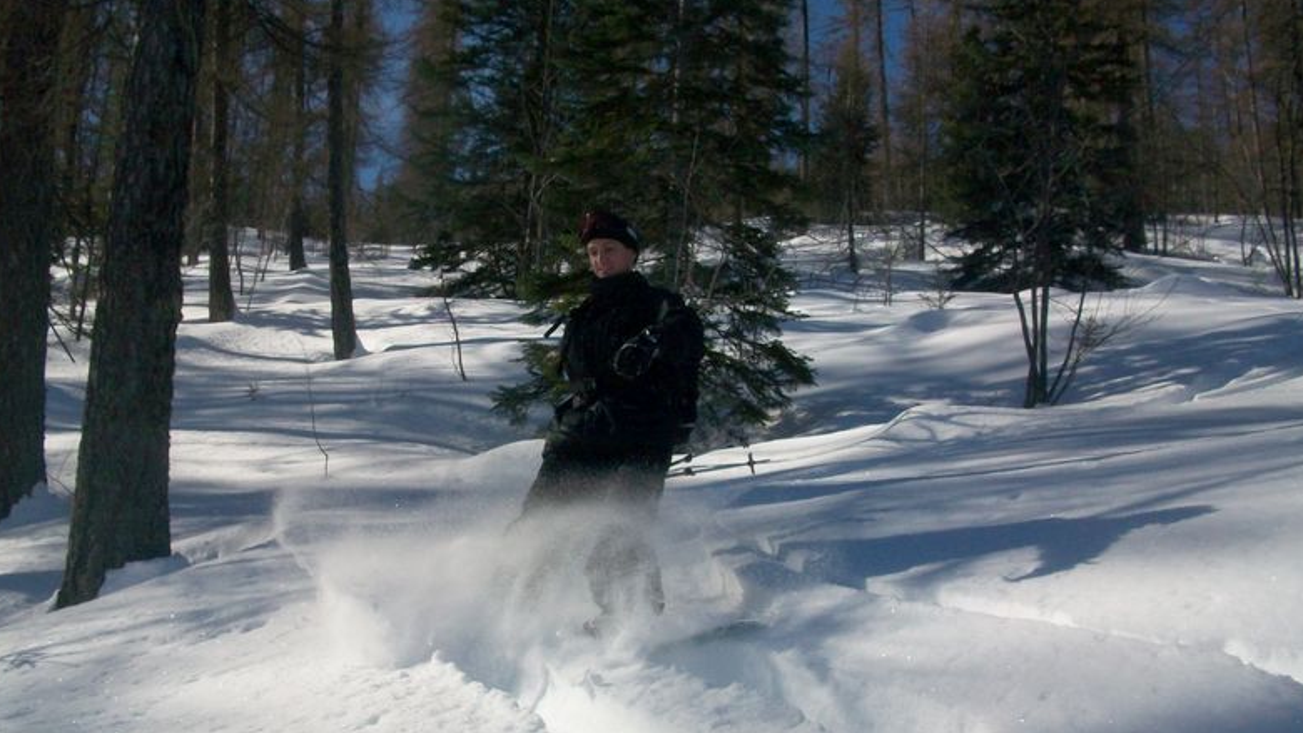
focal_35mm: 38
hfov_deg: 52.8
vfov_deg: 31.2
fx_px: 1313
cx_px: 650
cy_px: 409
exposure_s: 1/1000
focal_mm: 5.7
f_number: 5.5
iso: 80
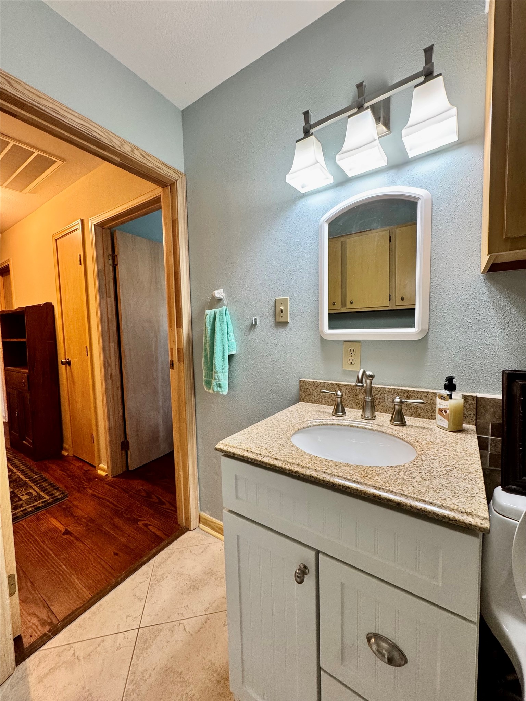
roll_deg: +1.6
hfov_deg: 85.7
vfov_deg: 102.1
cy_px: 350
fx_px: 284
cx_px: 263
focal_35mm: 14
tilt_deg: -4.7
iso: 200
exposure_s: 1/120
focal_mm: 2.22
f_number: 2.2
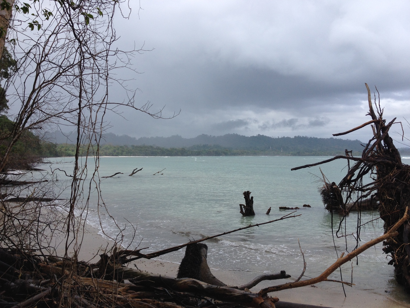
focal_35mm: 35
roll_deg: -0.4
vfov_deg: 40.7
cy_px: 154
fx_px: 415
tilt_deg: -3.3
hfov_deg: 52.6
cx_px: 205
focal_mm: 4.28
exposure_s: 1/1783
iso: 50
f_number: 2.4
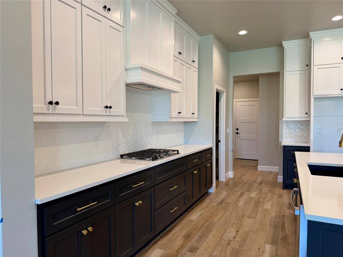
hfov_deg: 71.6
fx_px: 238
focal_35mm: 24
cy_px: 128
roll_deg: +0.7
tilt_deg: -1.6
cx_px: 172
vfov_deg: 56.8
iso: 125
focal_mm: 6.76
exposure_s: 1/120
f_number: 1.78
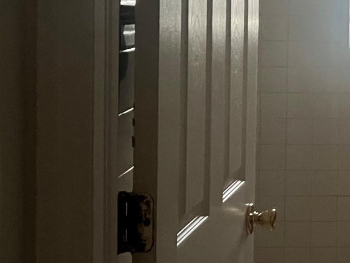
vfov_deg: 16.8
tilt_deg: -0.5
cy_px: 43
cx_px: 459
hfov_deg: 20.5
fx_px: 880
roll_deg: -1.4
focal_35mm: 87
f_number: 1.5
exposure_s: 1/30
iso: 800
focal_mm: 5.7
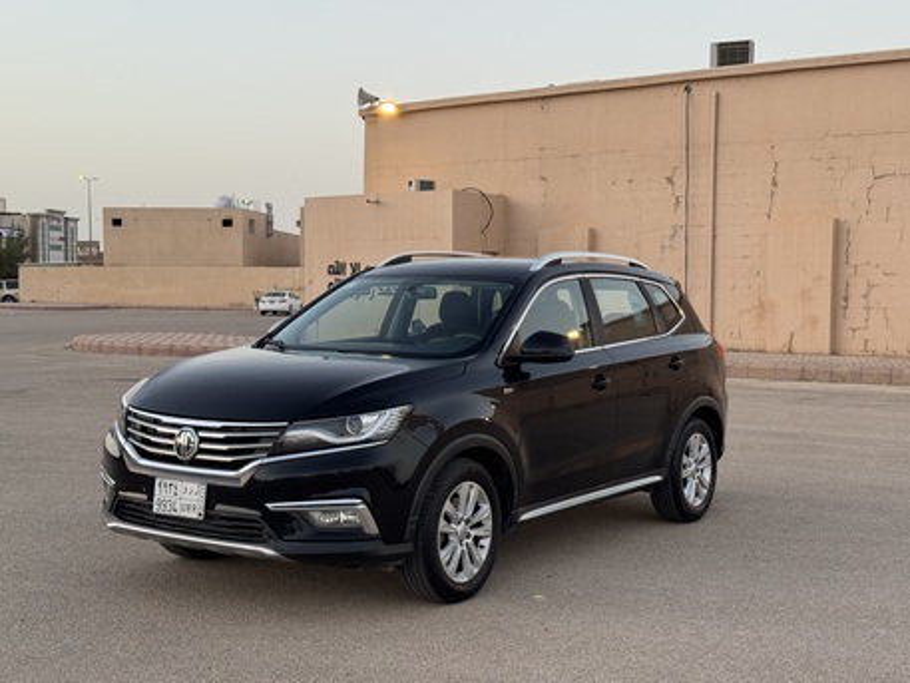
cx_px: 455
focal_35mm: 48
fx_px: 1262
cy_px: 342
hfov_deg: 39.6
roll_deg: +0.5
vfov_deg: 30.3
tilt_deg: -1.9
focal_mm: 6.76
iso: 64
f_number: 1.78
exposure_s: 1/120
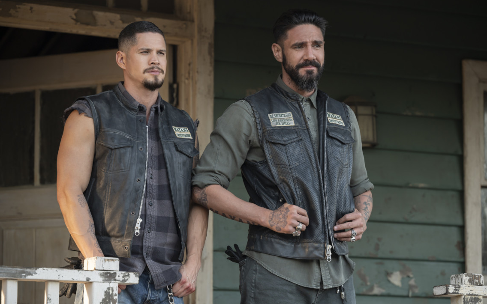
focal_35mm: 138
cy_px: 160
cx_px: 244
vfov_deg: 9.5
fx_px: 1832
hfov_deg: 15.1
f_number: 4
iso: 400
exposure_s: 1/250
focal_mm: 135
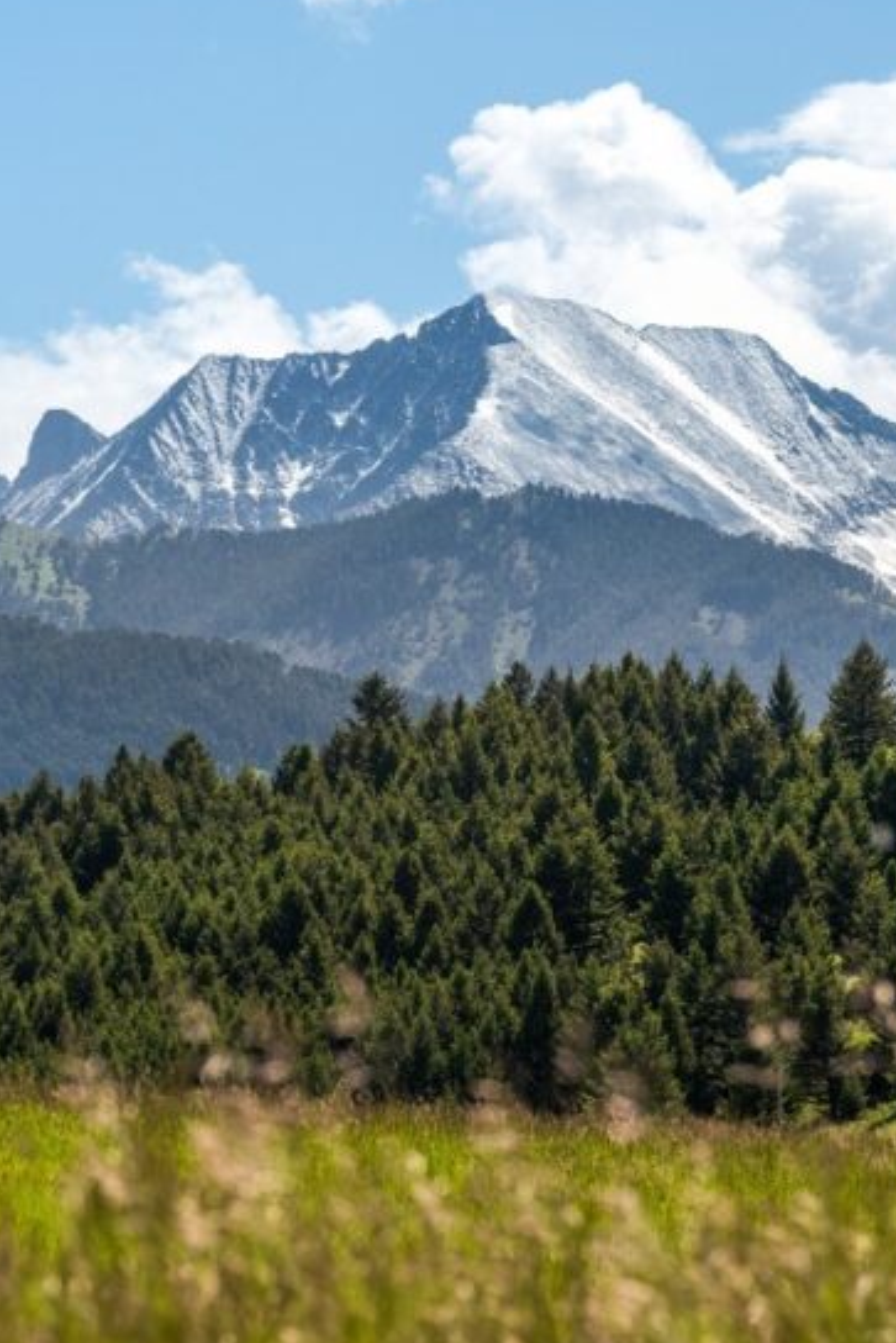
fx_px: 10185
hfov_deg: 5.0
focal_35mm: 273
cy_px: 692
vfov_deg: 7.5
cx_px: 810
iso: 400
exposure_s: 1/1000
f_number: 9
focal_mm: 145
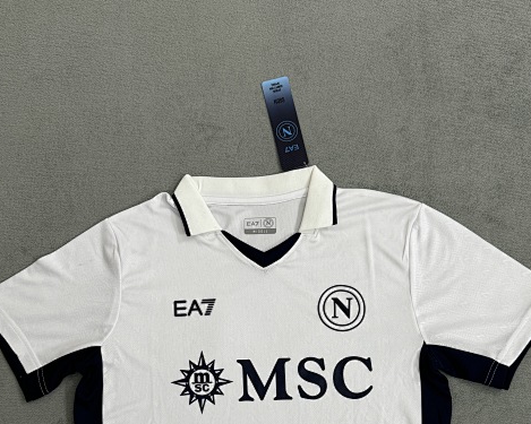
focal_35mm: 40
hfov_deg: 45.8
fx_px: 628
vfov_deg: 35.7
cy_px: 360
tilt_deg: -83.0
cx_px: 271
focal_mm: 6.76
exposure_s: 1/100
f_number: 1.78
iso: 160
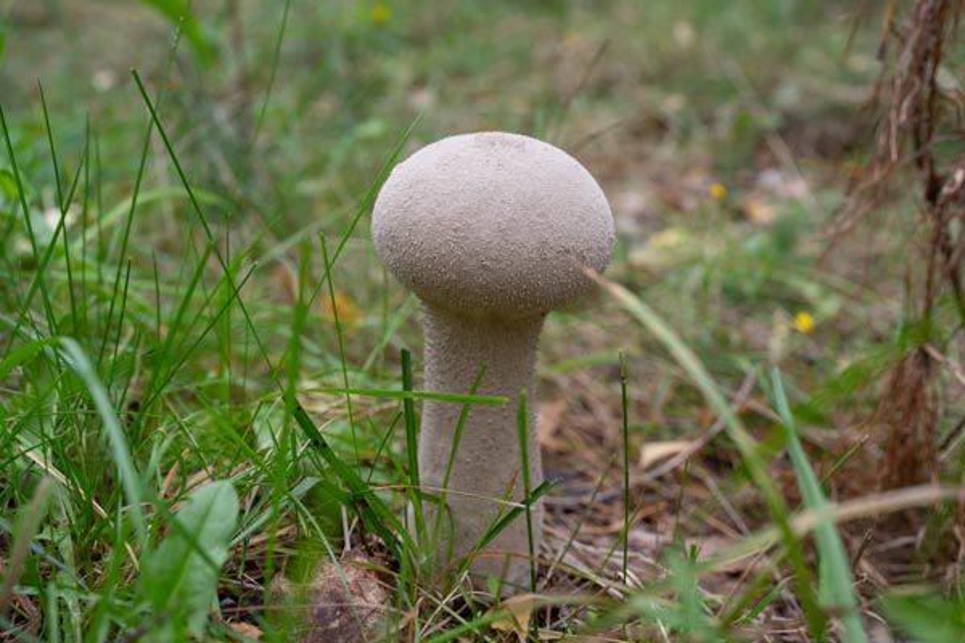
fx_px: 938
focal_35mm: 35
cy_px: 322
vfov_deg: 37.9
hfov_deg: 54.4
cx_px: 482
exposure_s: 1/200
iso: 1600
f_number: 7.1
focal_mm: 35
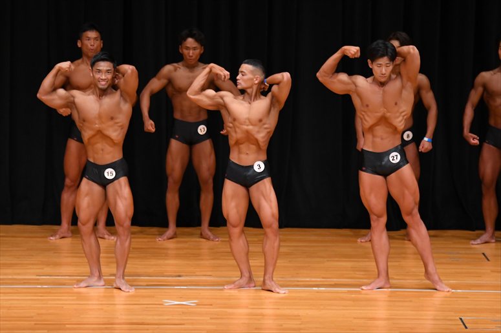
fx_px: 3130
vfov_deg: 6.1
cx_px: 250
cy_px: 166
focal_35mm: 225
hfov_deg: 9.2
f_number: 5.6
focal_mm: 150
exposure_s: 1/400
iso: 3200
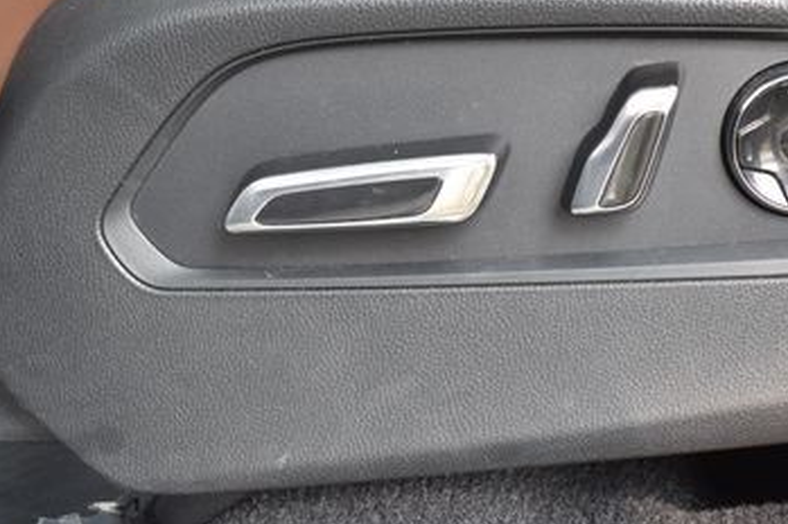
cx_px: 589
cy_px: 165
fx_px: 1203
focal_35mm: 55
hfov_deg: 35.5
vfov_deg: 24.4
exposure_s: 1/80
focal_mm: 20
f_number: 4.5
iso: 400
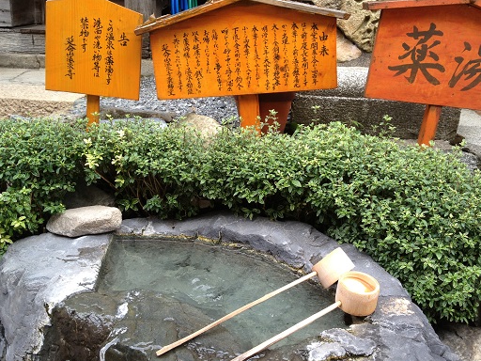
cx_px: 252
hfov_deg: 45.8
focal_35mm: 41
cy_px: 165
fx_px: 570
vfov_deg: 35.1
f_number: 2.4
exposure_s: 1/126
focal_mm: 4.28
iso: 50
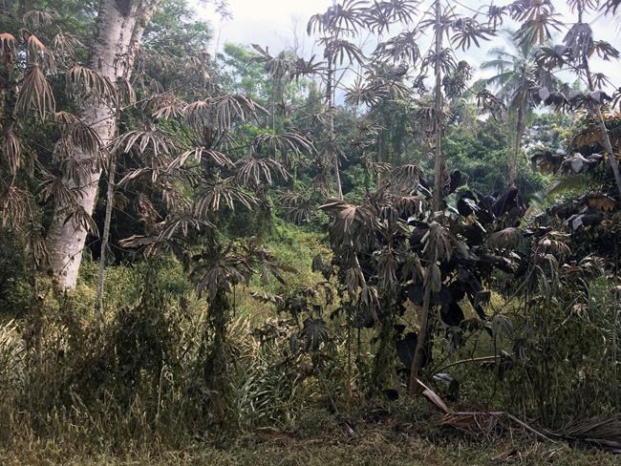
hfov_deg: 61.6
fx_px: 520
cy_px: 233
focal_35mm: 29
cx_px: 310
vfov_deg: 48.3
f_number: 2.2
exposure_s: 1/145
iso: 25
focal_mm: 4.15
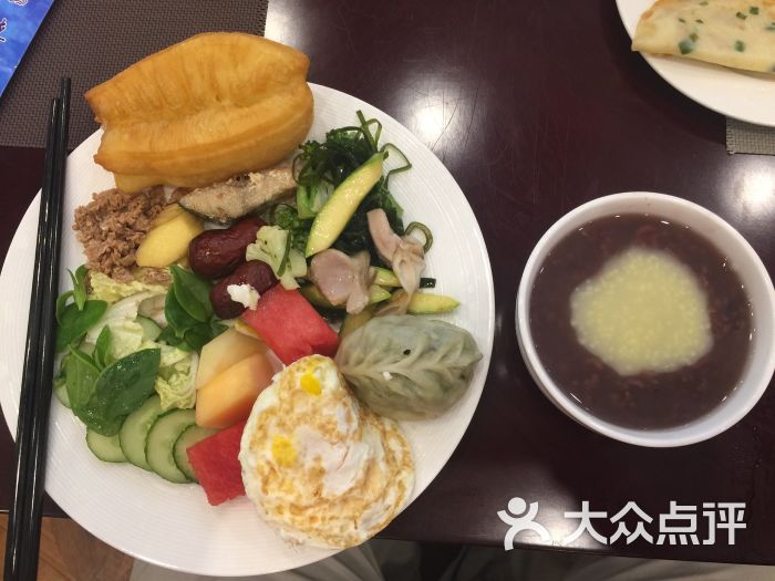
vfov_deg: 48.2
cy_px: 290
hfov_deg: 61.7
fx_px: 649
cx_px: 388
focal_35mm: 29
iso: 50
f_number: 2.2
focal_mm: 4.15
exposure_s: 1/17
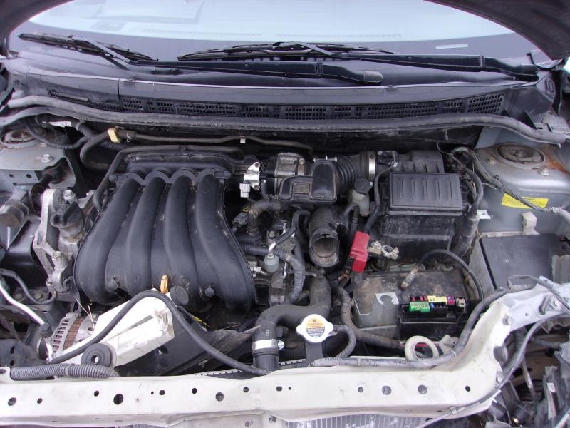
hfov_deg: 65.3
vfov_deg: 51.4
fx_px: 445
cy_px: 214
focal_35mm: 27
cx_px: 285
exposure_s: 1/50
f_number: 3
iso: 80
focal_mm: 4.9
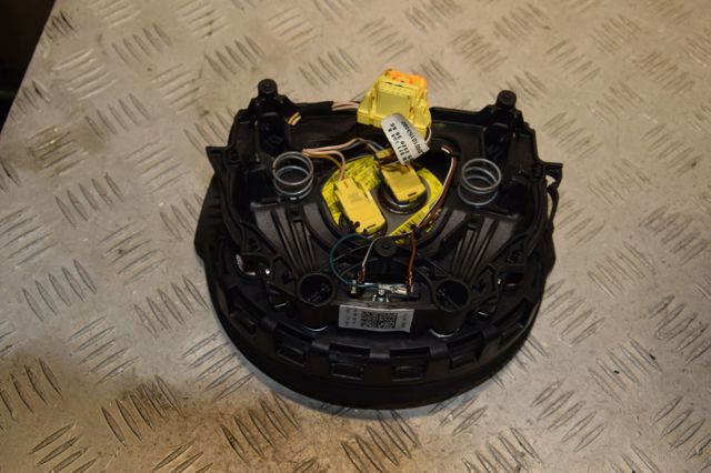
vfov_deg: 31.9
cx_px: 356
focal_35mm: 42
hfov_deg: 46.4
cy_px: 236
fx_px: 829
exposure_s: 1/200
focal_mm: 28
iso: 800
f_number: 8
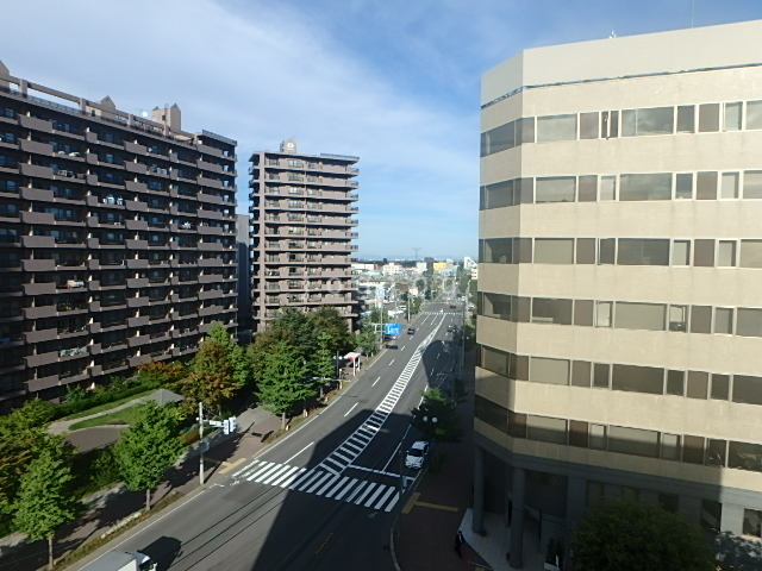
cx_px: 381
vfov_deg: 63.4
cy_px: 286
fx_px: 462
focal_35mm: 21
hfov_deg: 79.0
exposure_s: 1/500
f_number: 6
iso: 125
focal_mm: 3.7
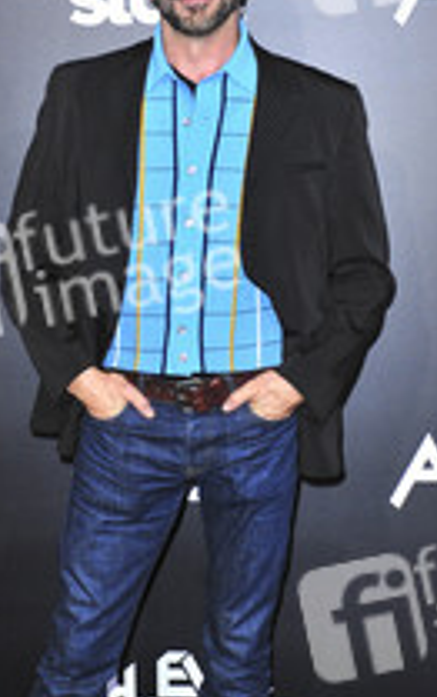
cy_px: 437
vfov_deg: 27.7
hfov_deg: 17.6
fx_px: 1407
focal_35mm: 74
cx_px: 168
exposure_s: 1/320
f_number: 5.6
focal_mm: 38
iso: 640
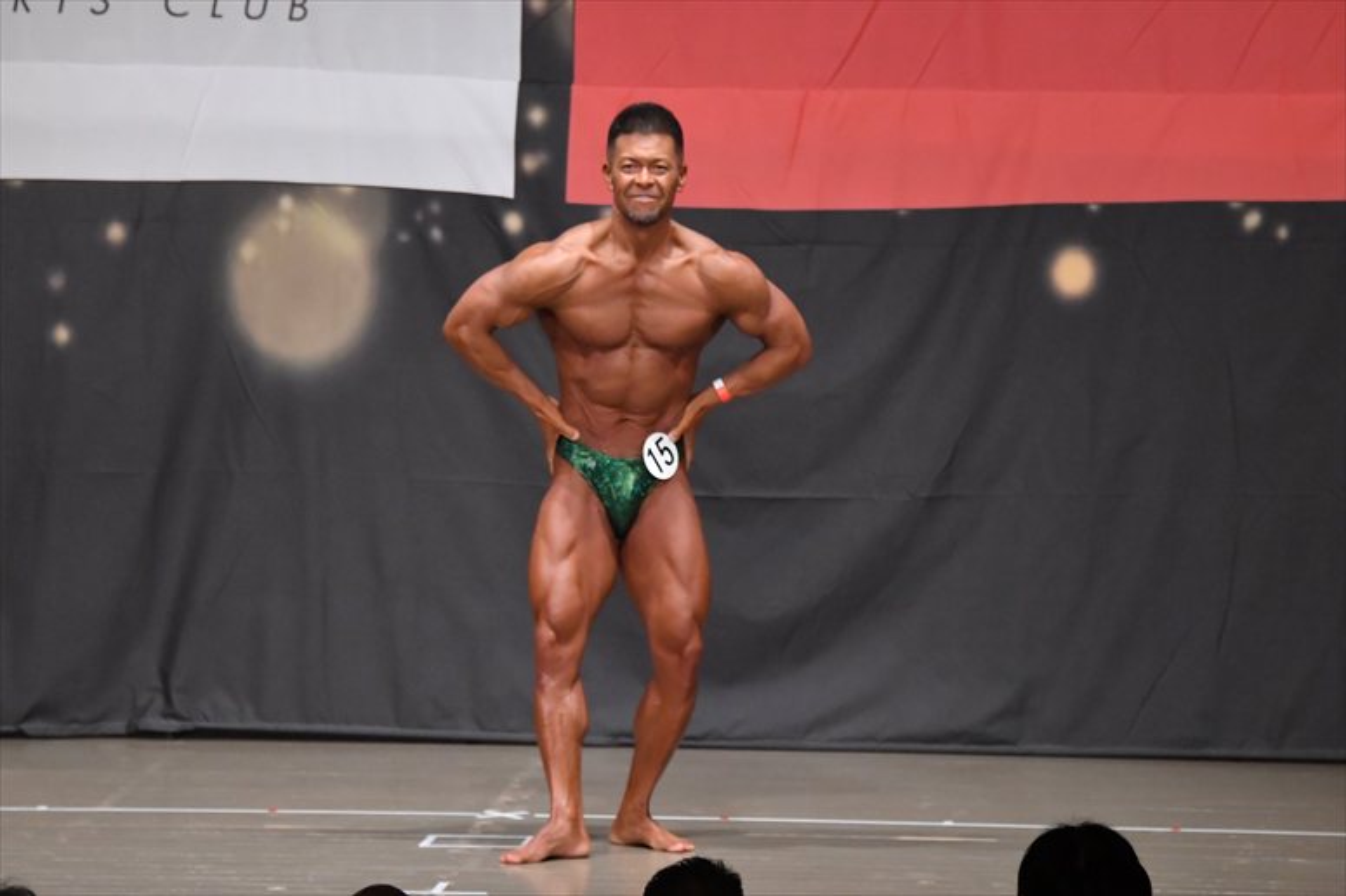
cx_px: 673
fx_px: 8409
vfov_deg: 6.1
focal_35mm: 225
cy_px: 448
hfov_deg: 9.2
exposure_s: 1/400
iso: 6400
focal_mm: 150
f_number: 5.6
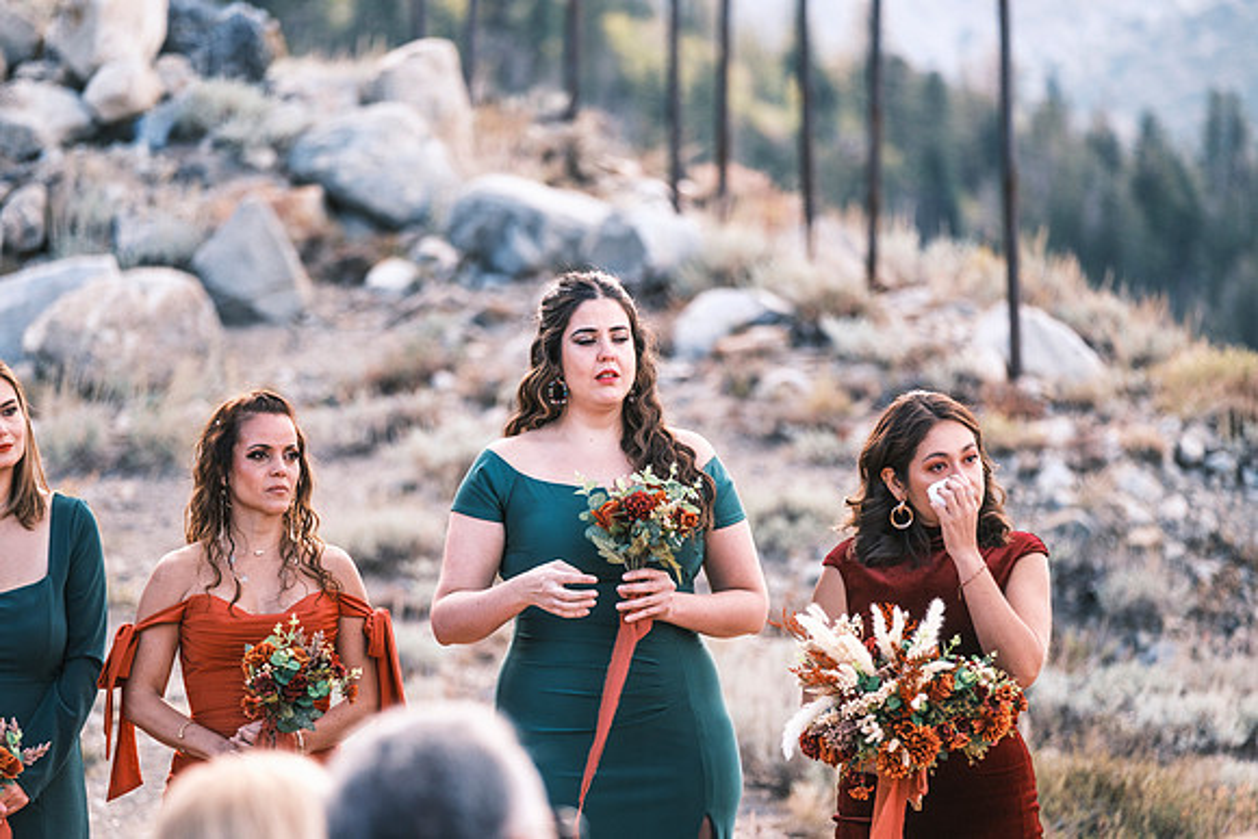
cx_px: 629
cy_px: 420
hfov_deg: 10.2
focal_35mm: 202
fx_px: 7060
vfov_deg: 6.8
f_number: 2.8
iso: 400
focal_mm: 134.4
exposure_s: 1/900
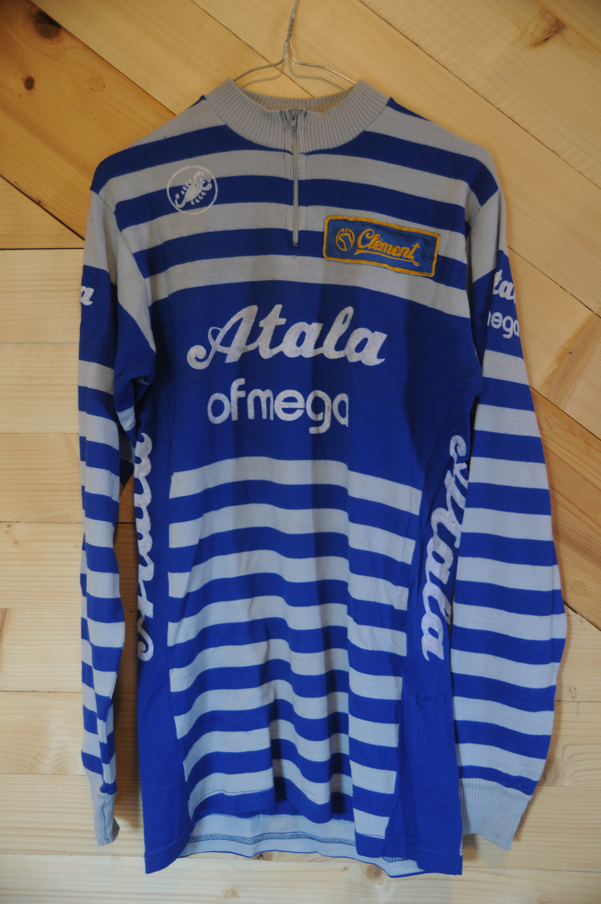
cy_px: 452
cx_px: 300
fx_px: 979
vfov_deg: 49.6
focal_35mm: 39
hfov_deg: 34.1
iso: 200
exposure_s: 1/15
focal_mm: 26
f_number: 2.8
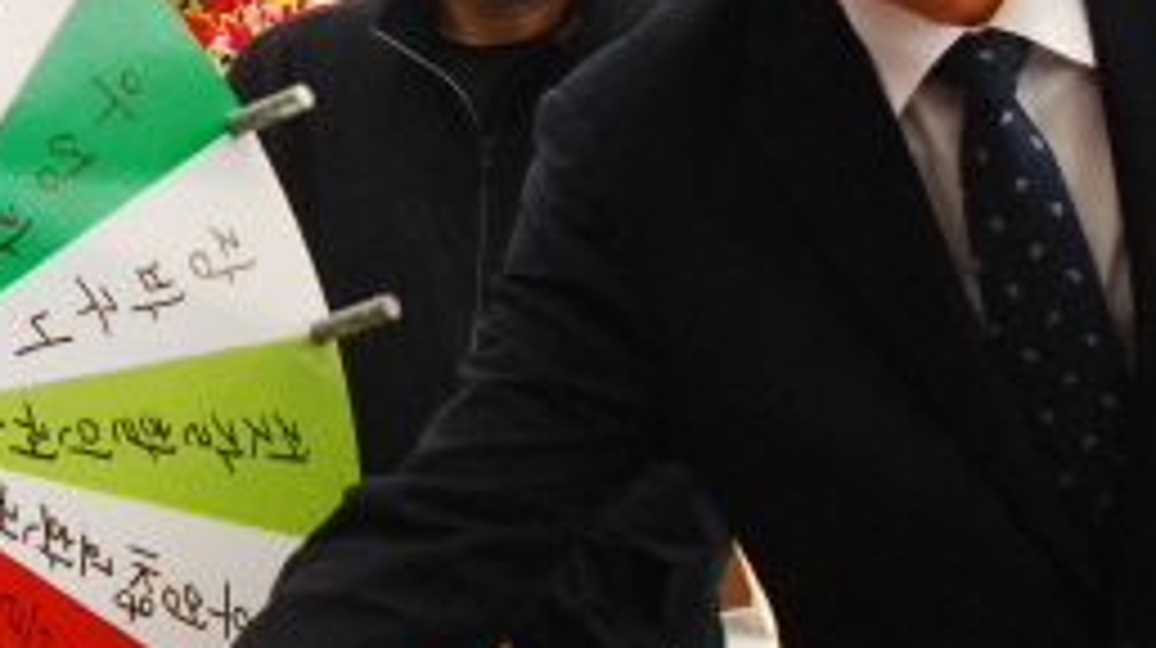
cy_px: 250
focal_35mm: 103
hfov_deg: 20.6
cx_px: 252
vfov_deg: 11.7
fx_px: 3154
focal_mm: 24
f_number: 10
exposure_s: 1/250
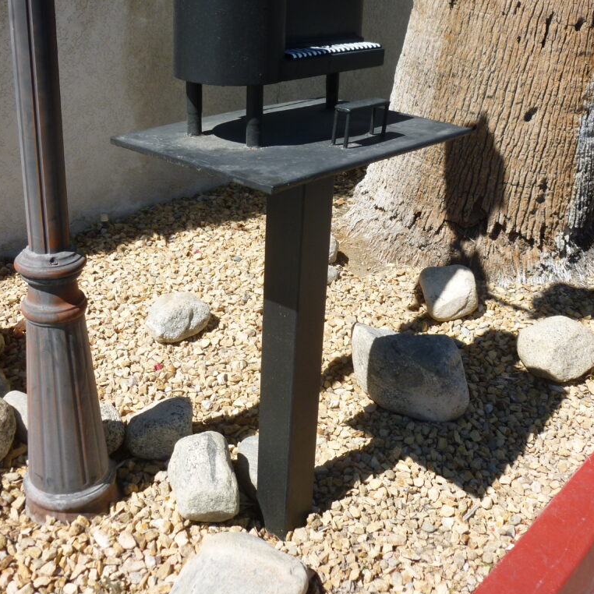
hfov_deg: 43.9
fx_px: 738
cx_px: 296
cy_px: 235
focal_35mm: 38
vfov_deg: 43.6
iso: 100
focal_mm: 5.7
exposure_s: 1/800
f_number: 3.5
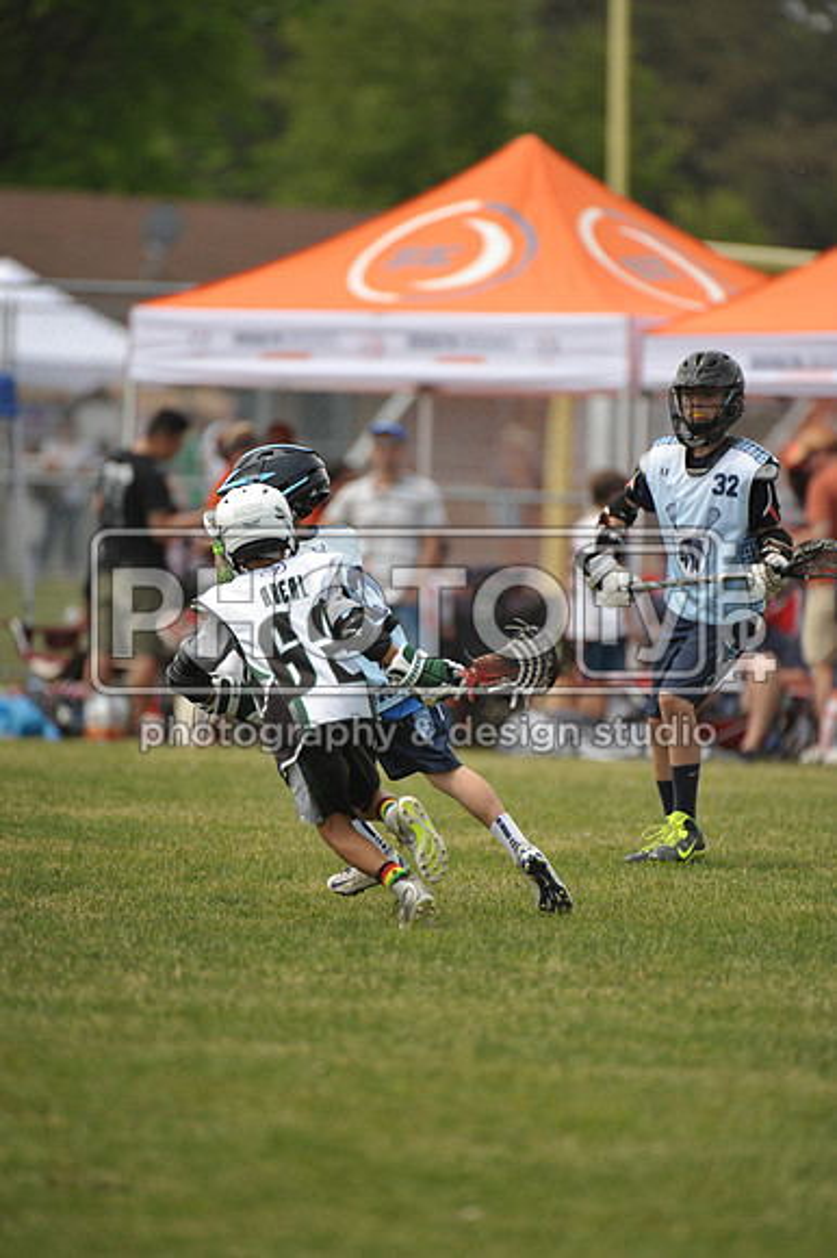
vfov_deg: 5.4
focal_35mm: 380
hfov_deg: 3.6
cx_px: 418
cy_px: 629
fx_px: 13267
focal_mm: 380
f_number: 4
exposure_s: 1/4000
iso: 800
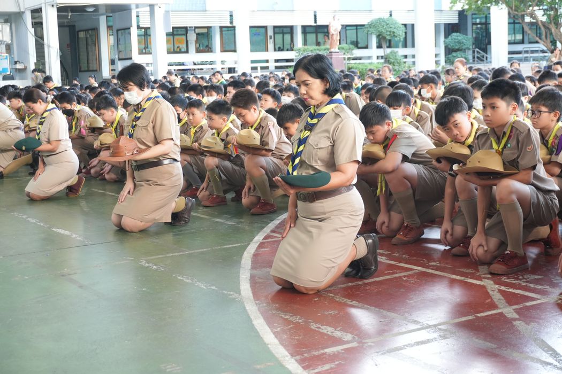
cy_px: 187
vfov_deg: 23.2
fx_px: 913
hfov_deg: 34.2
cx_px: 281
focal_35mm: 58
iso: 1000
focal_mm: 39
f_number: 5.6
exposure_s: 1/50
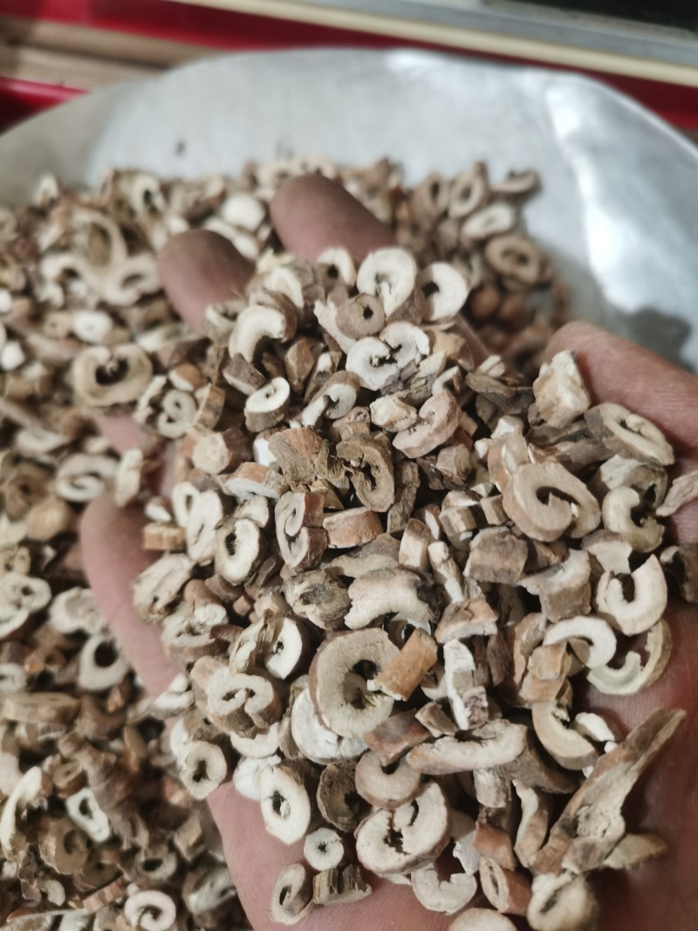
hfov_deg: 51.3
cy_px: 466
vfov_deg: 65.3
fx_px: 726
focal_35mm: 27
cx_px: 349
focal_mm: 5.58
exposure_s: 1/25.7
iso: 400
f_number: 1.8
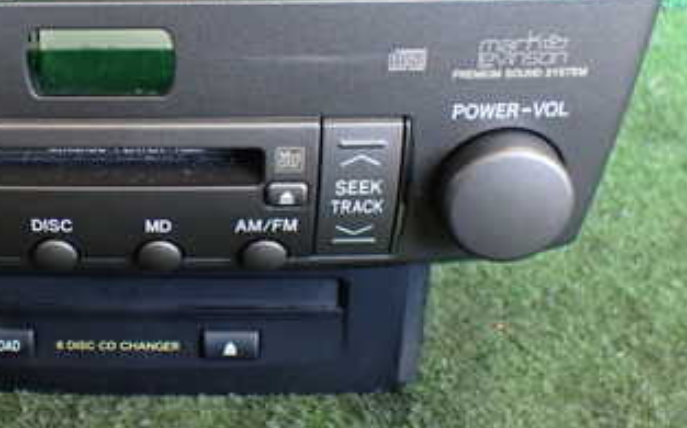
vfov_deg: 21.2
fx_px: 1141
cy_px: 184
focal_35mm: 61
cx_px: 116
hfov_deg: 32.4
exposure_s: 1/125
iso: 800
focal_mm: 5.4
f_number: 2.3
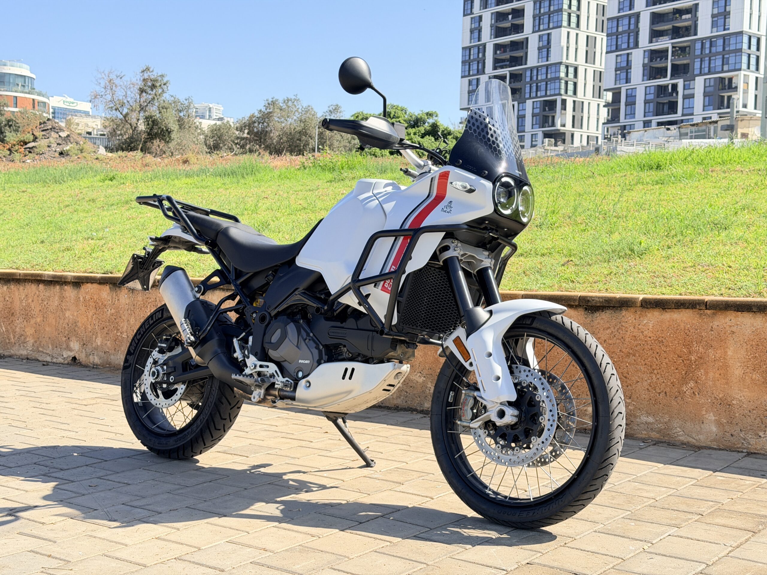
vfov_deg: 30.3
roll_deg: -1.1
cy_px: 288
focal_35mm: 48
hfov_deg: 39.7
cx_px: 384
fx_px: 1064
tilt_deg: -2.6
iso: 100
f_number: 1.78
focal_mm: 6.76
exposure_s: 1/1642
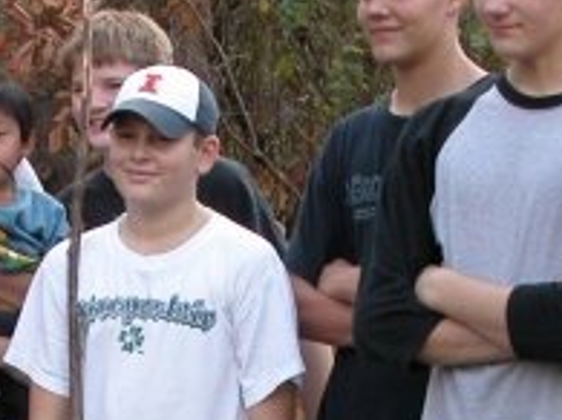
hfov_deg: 10.4
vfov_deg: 7.7
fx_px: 3067
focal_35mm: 189
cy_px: 587
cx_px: 121
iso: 100
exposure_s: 1/133
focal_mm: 11.6
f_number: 4.2
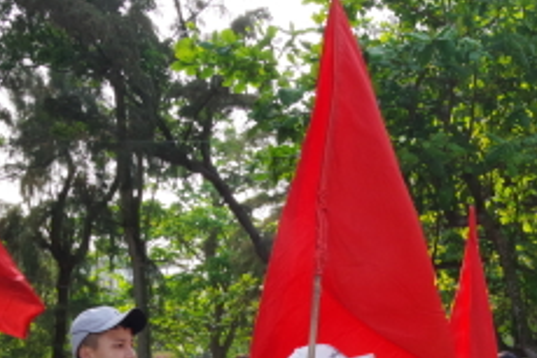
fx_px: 1103
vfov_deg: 17.7
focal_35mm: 74
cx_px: 458
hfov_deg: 26.6
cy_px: 409
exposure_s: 1/180
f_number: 18
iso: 1600
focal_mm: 21
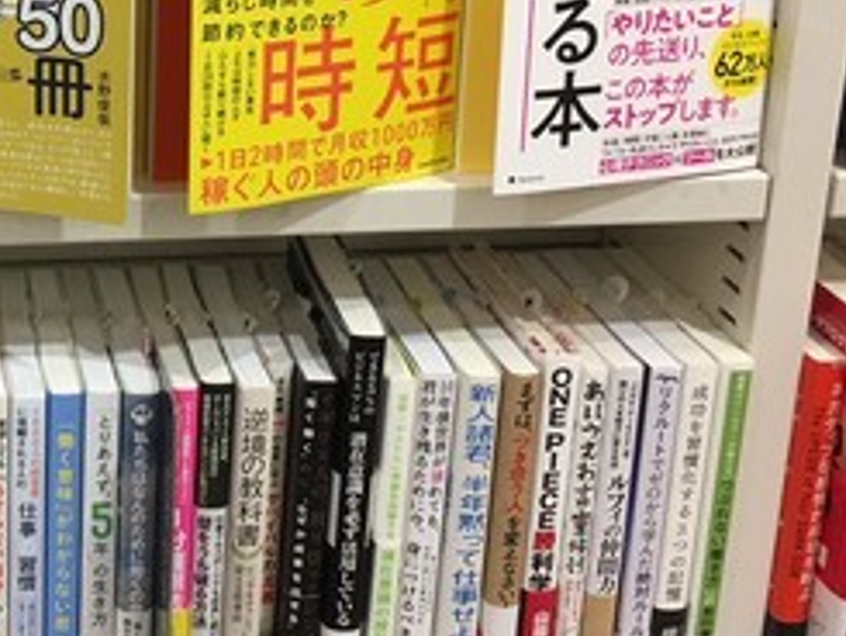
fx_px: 1736
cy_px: 114
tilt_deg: -23.3
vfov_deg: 20.5
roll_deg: -1.6
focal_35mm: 71
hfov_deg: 26.2
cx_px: 38
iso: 64
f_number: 2.2
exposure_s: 1/30
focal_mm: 4.15
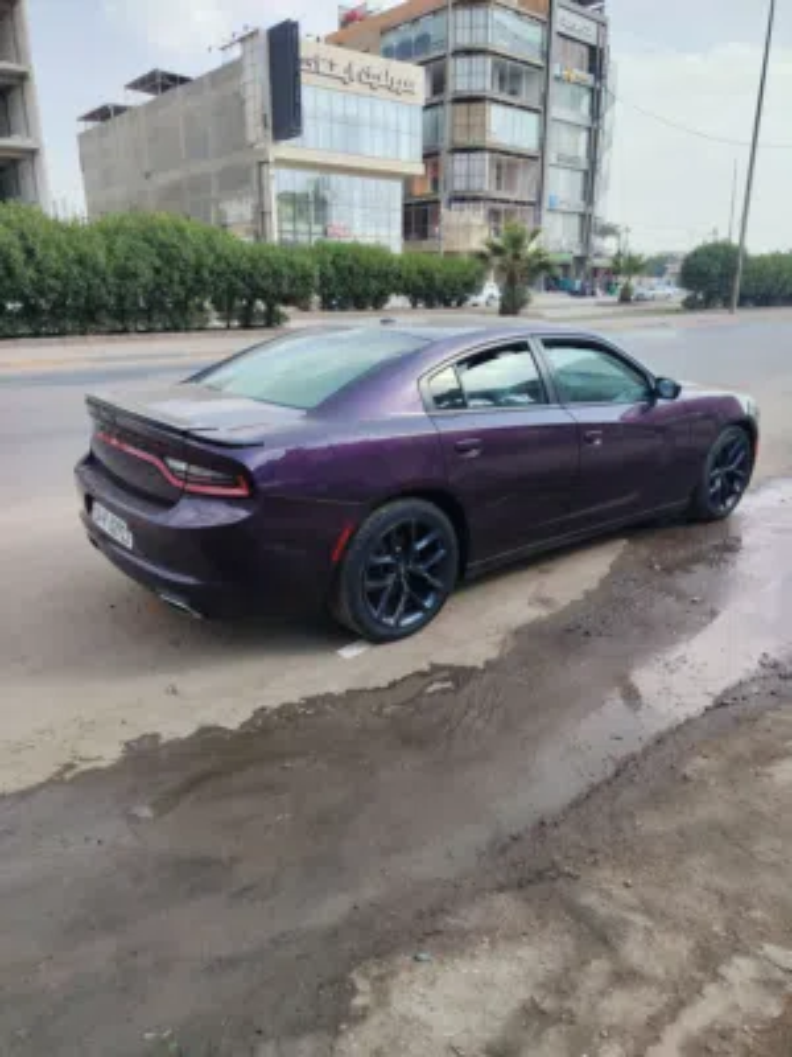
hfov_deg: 56.8
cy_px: 528
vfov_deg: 71.6
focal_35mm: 24
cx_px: 396
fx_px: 732
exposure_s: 1/587
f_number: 1.75
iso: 100
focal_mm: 5.25
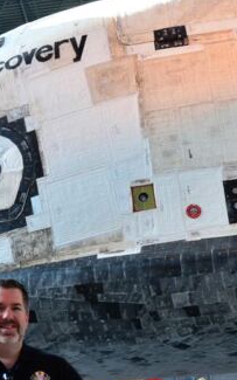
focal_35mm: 54
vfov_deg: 37.4
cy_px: 226
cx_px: 89
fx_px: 558
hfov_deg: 23.9
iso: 400
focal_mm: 18
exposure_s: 1/40
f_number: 3.5
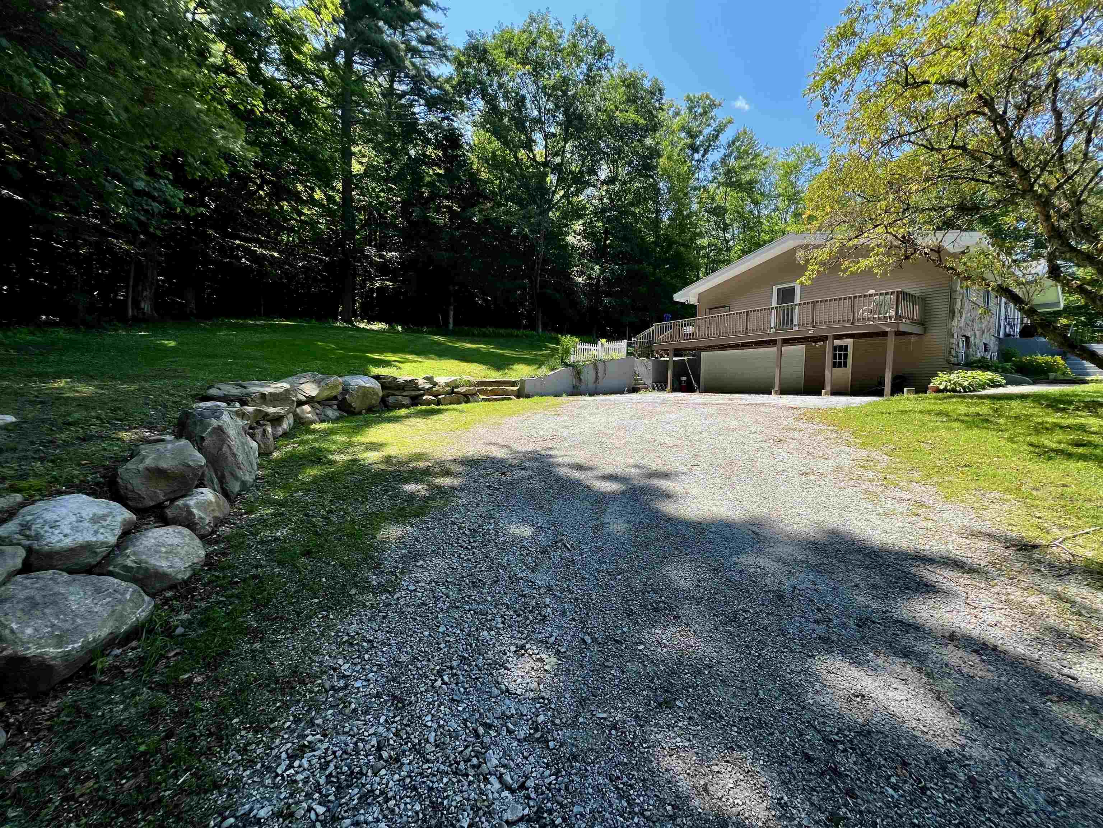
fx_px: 414
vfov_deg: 89.9
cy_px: 414
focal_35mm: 13
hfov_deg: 106.2
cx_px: 552
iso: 32
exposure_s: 1/708
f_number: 1.8
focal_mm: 1.57
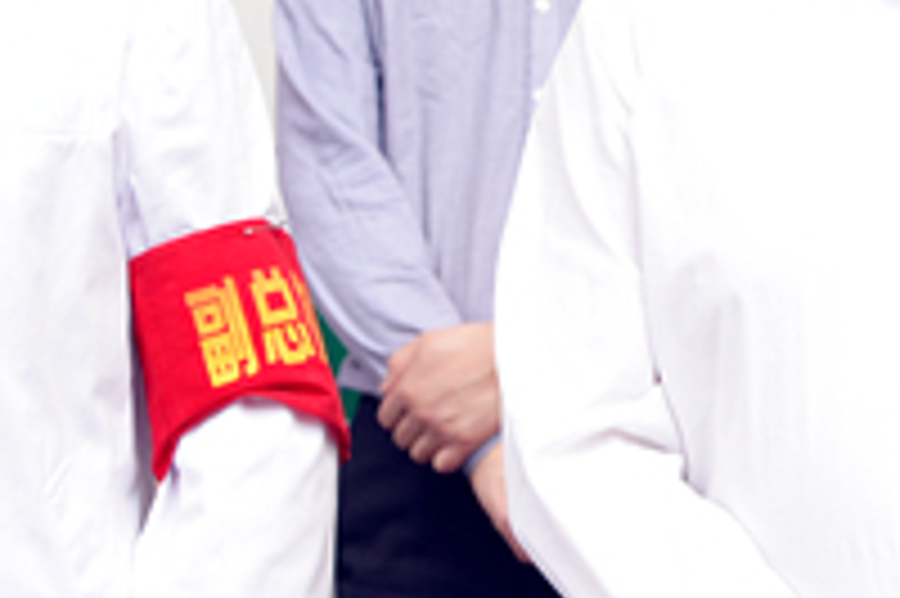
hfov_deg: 12.3
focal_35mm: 164
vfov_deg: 8.3
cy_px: 175
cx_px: 1017
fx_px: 4097
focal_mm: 42
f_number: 4.2
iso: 500
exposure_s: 1/1000
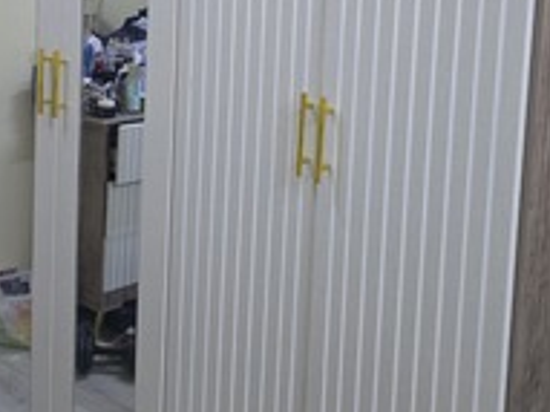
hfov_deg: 34.9
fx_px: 873
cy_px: 59
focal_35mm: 55
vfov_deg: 25.9
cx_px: 304
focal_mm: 6.3
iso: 800
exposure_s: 1/60
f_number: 1.7
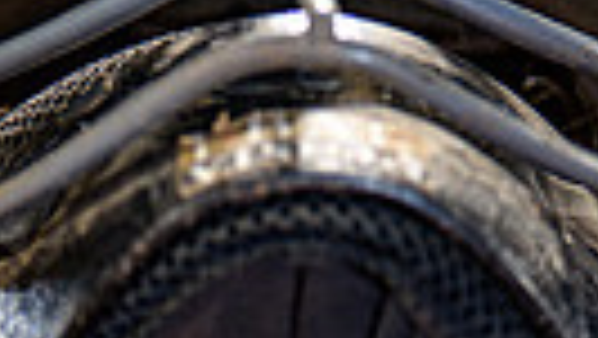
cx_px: 274
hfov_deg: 4.4
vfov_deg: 2.4
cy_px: 969
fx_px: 7870
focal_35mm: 496
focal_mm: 140
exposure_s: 1/80
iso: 400
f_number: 5
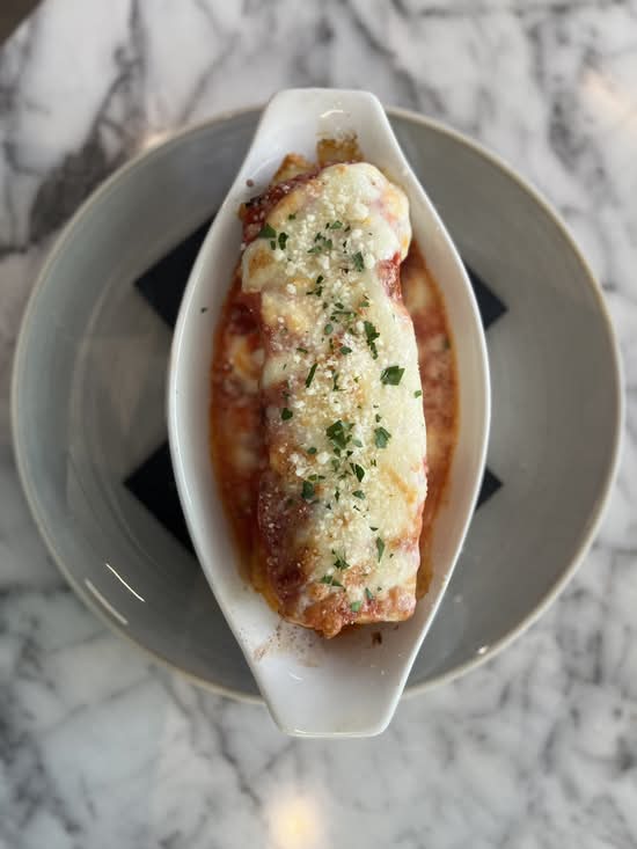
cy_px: 424
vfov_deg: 67.3
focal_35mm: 26
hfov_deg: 53.1
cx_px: 318
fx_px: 638
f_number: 1.6
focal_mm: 5.1
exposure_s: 1/60
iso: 80
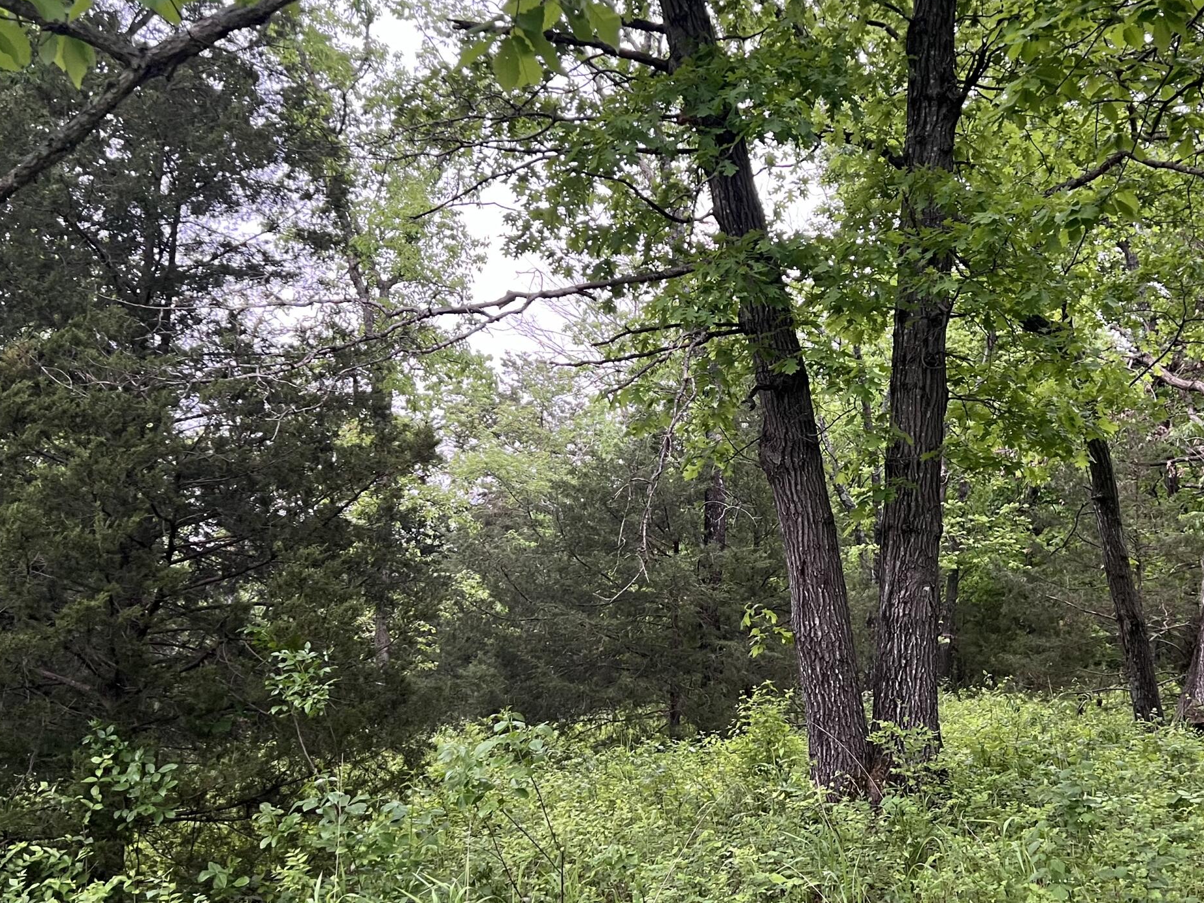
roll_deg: -1.1
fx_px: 1461
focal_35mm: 42
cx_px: 716
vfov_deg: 34.3
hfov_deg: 44.6
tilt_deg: +10.2
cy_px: 481
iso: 125
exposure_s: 1/63
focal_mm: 5.7
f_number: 1.5
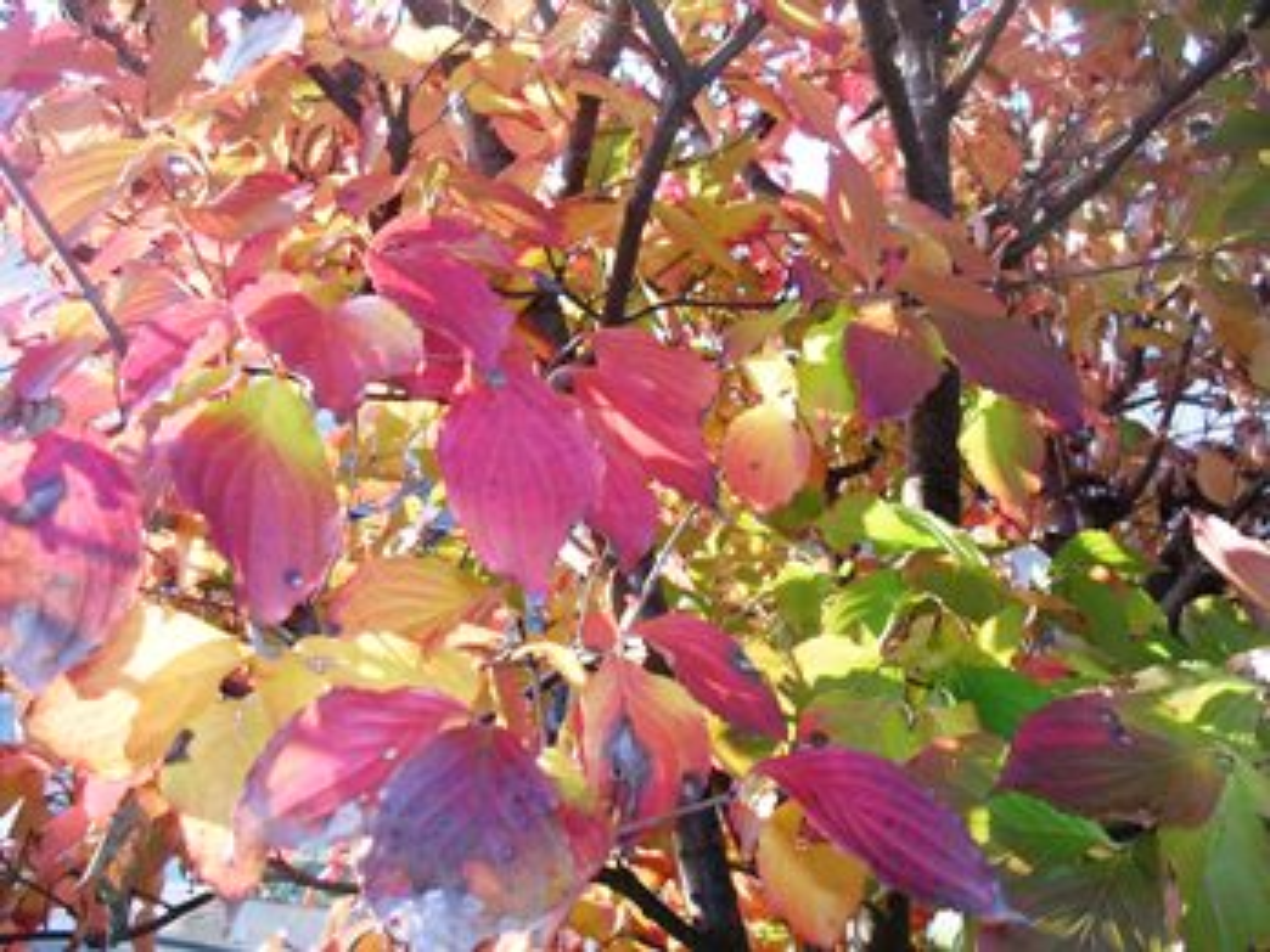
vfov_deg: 37.7
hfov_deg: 49.0
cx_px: 635
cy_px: 476
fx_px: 1394
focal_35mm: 38
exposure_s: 1/93.2
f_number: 2.8
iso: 50
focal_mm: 5.8
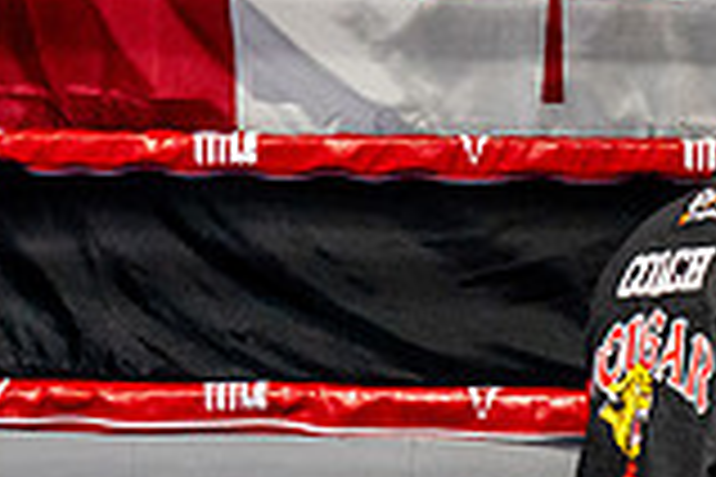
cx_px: 986
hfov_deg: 10.5
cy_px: 448
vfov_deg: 7.2
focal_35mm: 190
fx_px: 3779
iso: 5000
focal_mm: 35
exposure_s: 1/800
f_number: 2.8
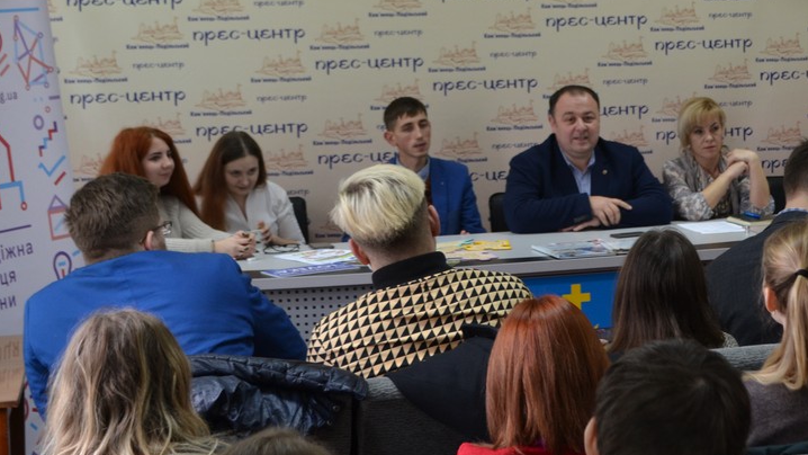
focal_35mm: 84
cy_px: 121
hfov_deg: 25.1
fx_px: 1800
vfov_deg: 14.3
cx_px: 560
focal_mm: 32
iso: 400
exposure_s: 1/25
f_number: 4.8
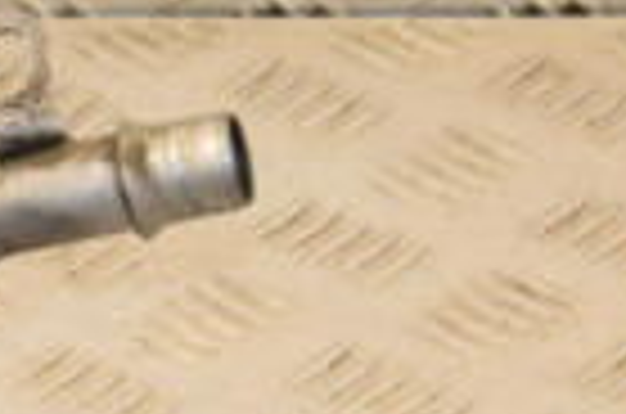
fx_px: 5069
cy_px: 198
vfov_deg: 4.7
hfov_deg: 6.9
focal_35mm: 292
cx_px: -554
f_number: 7.1
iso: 800
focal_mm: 45
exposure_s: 1/200
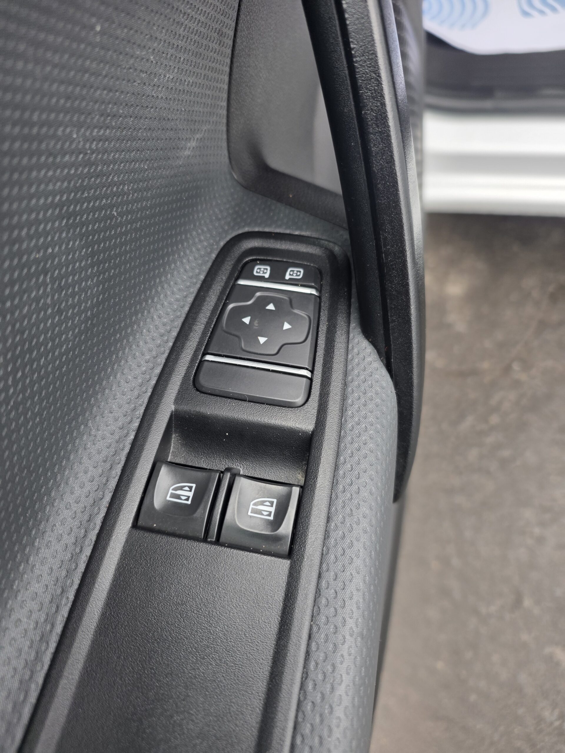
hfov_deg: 58.9
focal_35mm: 23
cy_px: 376
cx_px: 282
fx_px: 501
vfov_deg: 73.9
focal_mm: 6.25
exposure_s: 1/180
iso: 64
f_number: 1.7
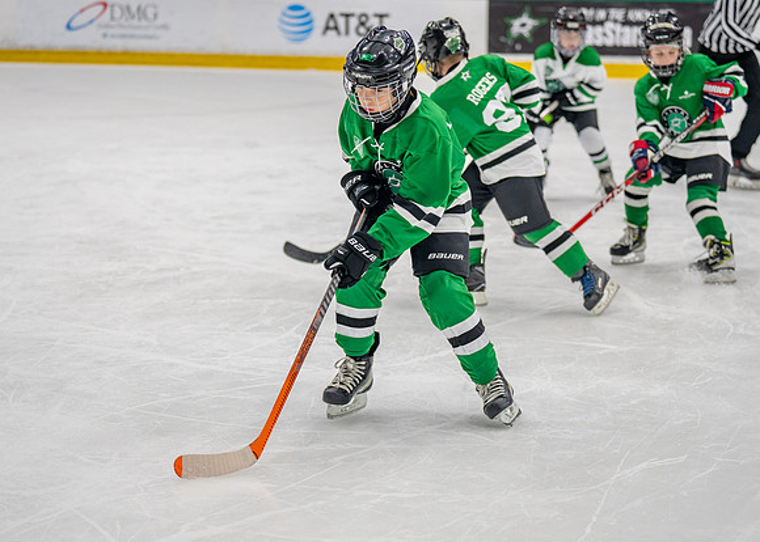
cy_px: 296
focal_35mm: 86
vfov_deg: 16.6
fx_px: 1854
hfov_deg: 23.2
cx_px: 361
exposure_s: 1/1000
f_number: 2.8
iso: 800
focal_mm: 70
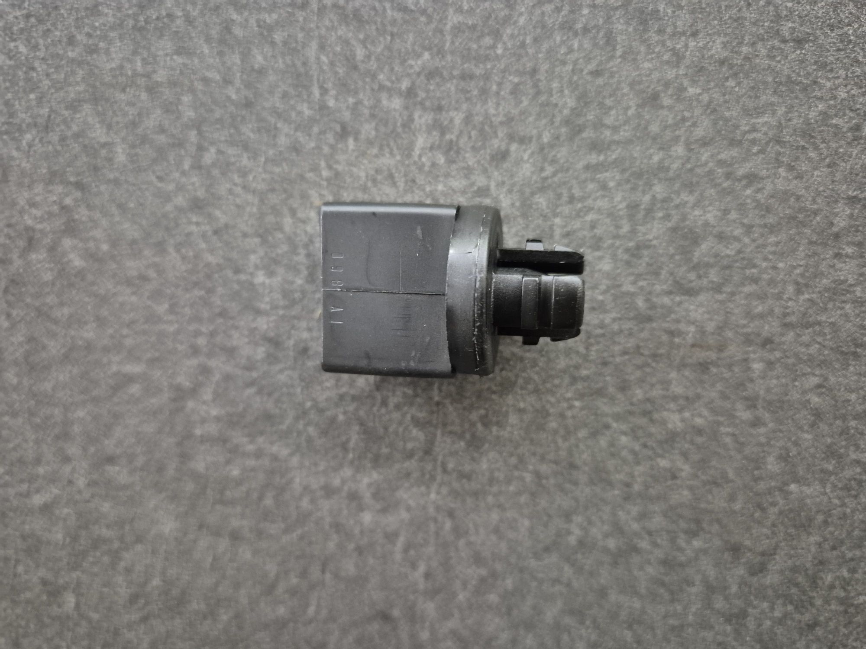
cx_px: 433
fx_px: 575
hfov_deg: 73.9
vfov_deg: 58.9
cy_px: 324
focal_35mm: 23
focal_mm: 5.4
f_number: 1.8
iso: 1250
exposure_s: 1/50
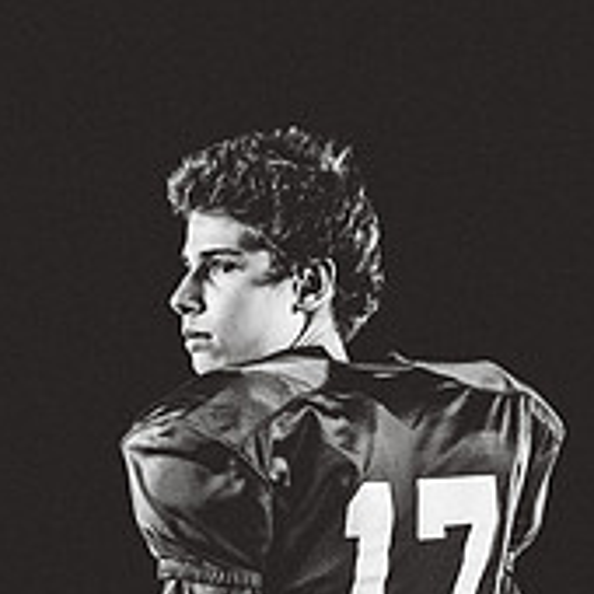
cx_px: 311
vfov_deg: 6.3
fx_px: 5378
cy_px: 748
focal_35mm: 277
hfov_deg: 6.3
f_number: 4
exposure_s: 1/160
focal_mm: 123
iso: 200
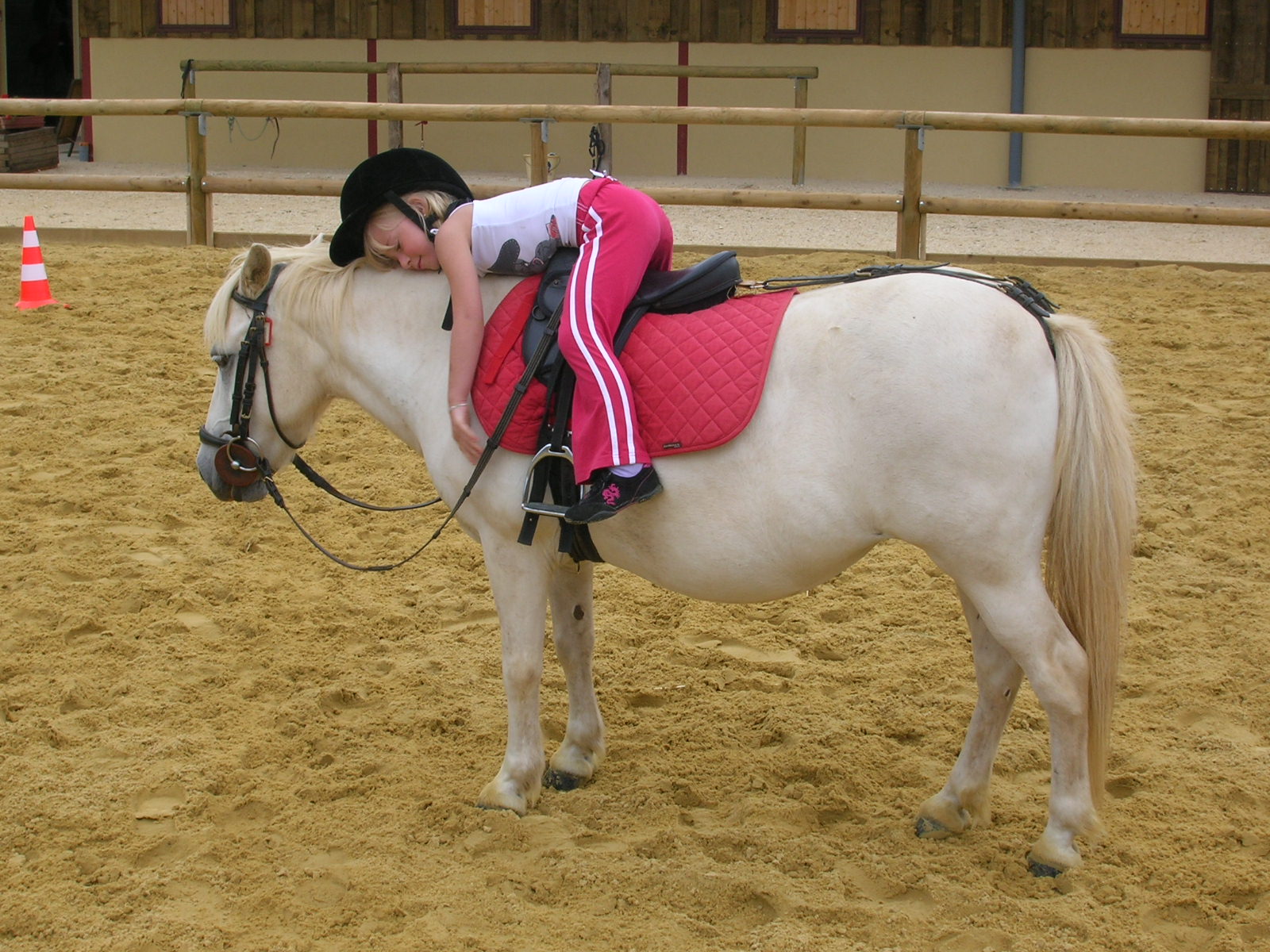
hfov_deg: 33.2
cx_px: 635
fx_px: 2128
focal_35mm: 58
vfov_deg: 25.2
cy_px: 476
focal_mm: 9.7
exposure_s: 1/95
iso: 50
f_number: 5.9
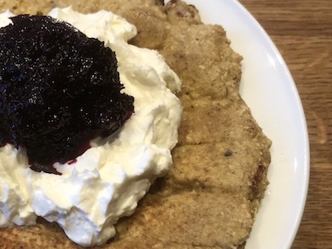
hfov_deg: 32.5
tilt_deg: -63.9
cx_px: 48
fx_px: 547
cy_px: 163
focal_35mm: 57
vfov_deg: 25.6
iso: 40
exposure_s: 1/17
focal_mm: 3.99
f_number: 1.8
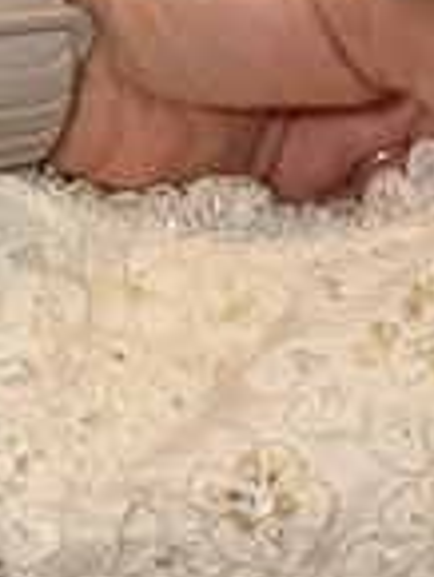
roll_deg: +1.2
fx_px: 1102
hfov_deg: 20.4
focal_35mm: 66
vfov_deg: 25.5
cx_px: 561
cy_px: 736
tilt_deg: -20.6
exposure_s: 1/52
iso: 50
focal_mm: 6.76
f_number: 1.78
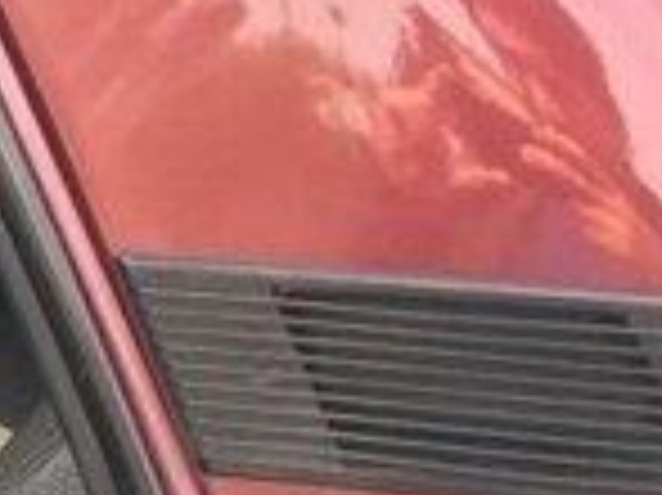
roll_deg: +3.3
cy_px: 740
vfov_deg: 11.0
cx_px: -725
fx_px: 2484
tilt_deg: -25.5
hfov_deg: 12.9
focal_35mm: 130
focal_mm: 4.15
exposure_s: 1/108
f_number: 2.2
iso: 25
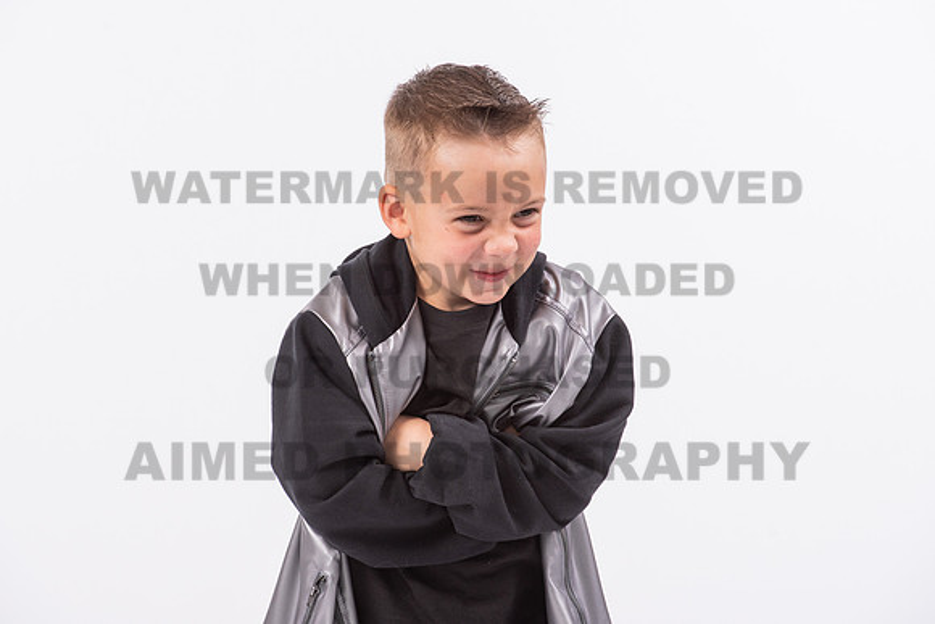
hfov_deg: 9.2
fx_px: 5834
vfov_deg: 6.1
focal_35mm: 225
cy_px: 300
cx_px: 450
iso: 250
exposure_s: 1/160
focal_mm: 200
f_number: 11
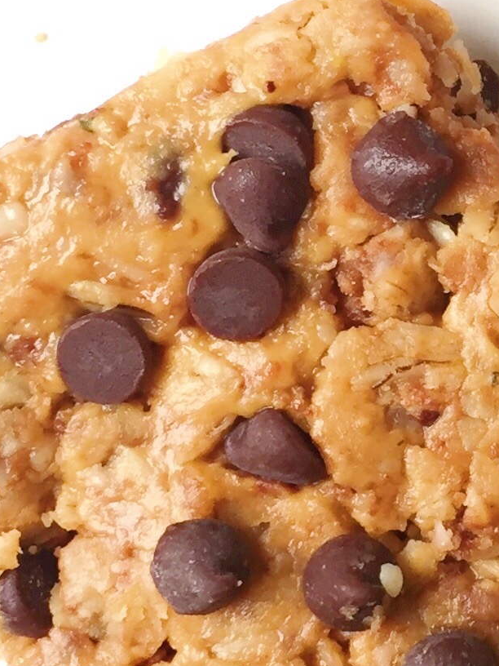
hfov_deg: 12.5
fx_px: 2230
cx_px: 578
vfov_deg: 16.9
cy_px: 232
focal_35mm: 116
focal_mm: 4.15
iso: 64
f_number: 2.2
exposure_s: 1/30
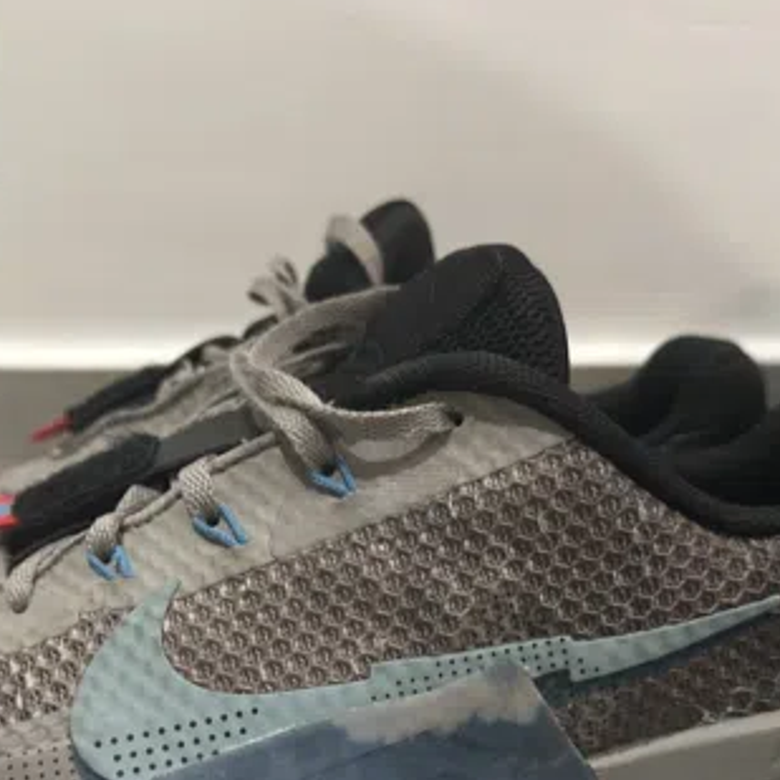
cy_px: 565
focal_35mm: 44
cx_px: 366
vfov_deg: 37.6
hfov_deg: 38.3
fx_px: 1122
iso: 800
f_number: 1.78
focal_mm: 6.86
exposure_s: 1/50
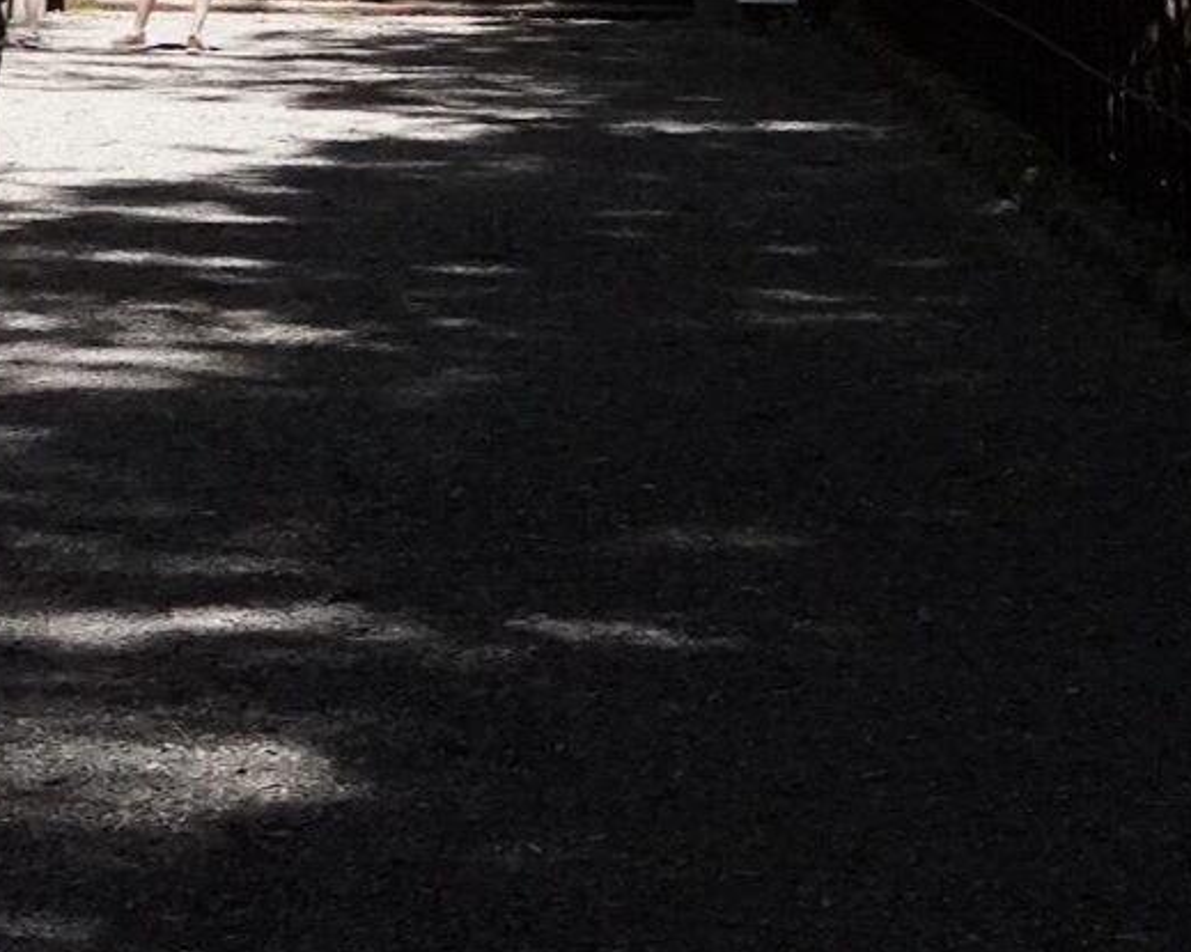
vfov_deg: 10.9
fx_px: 4405
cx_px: 275
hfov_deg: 15.3
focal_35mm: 125
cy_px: -1115
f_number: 5.6
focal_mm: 18
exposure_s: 1/1000
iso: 5000
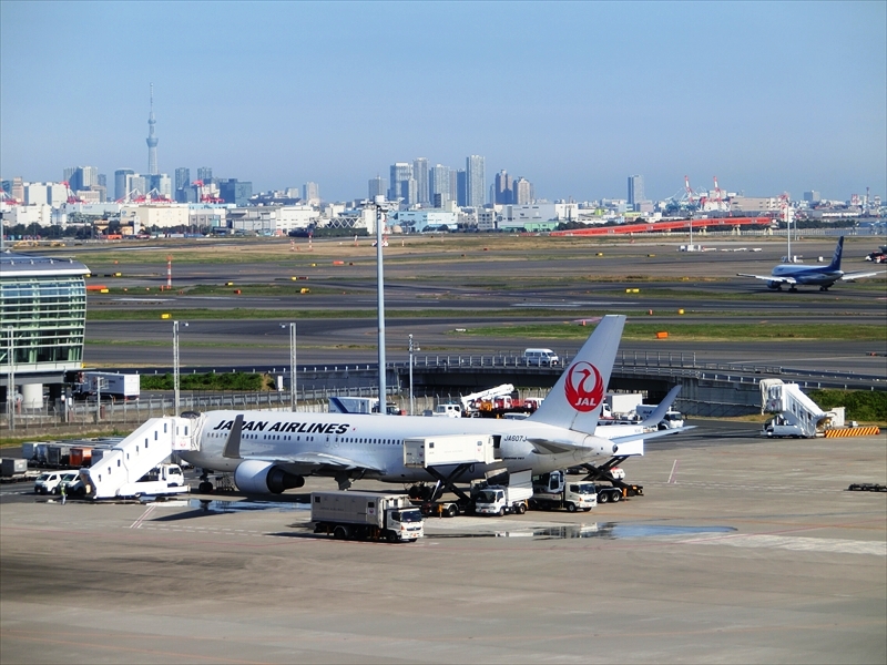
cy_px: 332
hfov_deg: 13.2
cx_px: 444
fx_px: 3844
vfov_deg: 9.9
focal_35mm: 150
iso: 80
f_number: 5.7
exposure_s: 1/640
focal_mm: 26.72
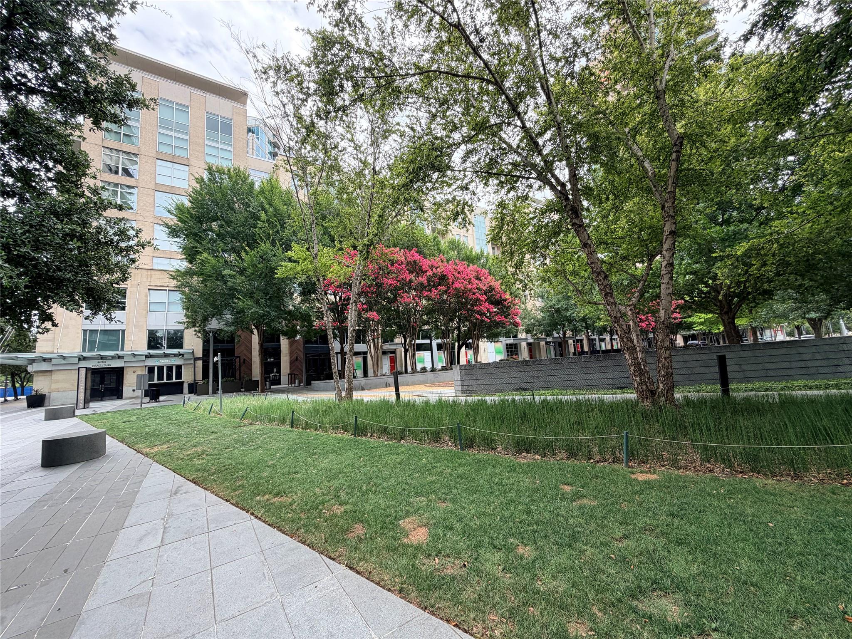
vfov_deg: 85.7
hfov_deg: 102.1
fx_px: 345
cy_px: 320
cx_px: 426
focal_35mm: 14
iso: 40
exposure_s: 1/255
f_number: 2.2
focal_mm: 2.22
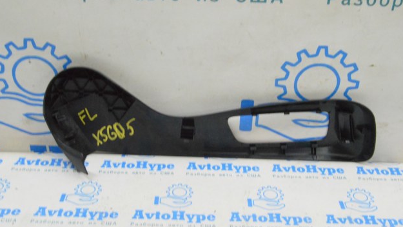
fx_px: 481
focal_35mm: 45
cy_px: 105
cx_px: 202
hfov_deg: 45.5
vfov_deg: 26.5
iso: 6400
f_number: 20
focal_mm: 28
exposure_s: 1/15
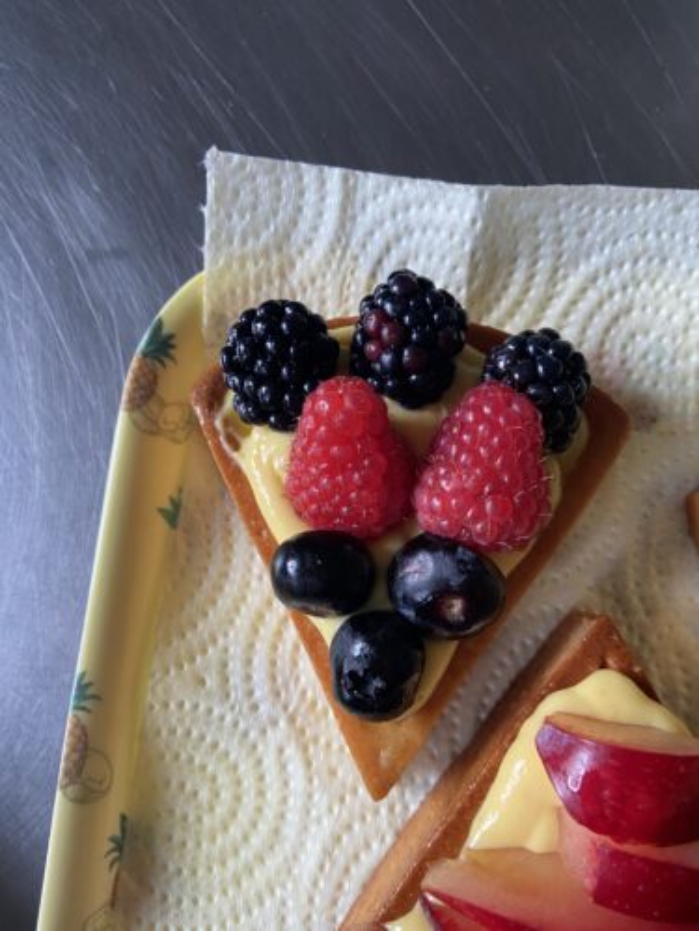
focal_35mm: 26
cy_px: 466
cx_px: 350
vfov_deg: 67.3
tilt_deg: -78.2
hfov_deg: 53.1
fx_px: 700
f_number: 1.8
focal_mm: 4.25
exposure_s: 1/60
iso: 160
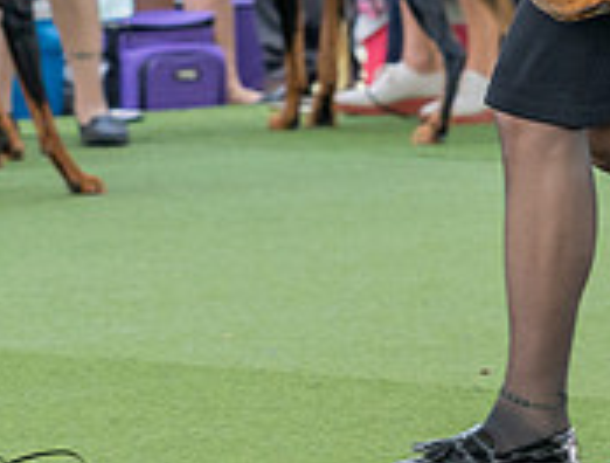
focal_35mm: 391
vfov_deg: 3.8
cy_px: -82
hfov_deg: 5.0
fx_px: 6919
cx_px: 883
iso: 1600
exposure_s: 1/800
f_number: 4.5
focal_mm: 95
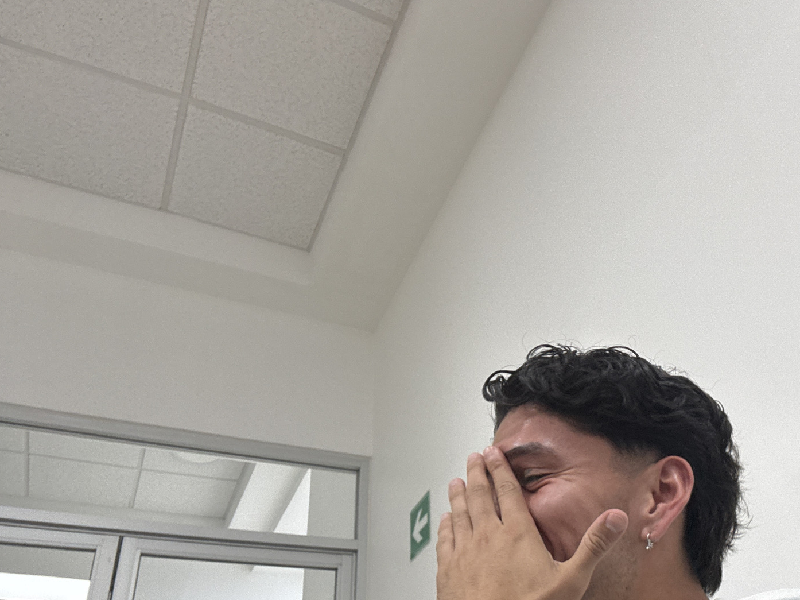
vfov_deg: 42.1
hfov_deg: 53.6
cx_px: 570
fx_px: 763
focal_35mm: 33
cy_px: 420
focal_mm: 2.69
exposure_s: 1/60
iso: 125
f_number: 1.9
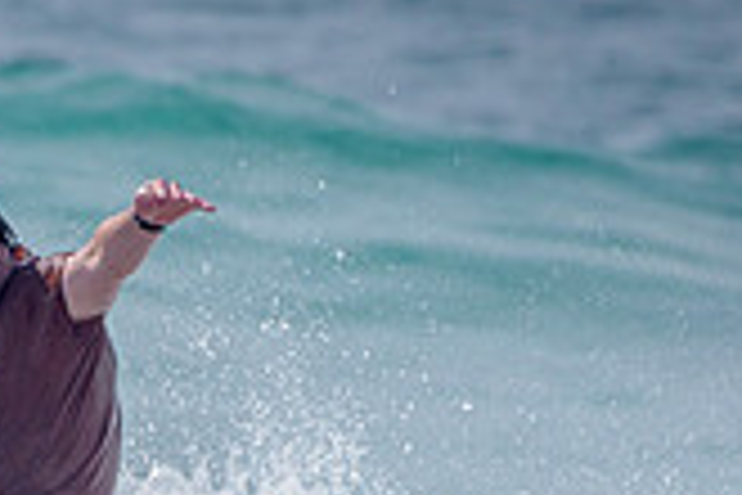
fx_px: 44455
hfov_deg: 1.0
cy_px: 939
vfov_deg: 0.6
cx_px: -234
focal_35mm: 2157
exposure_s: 1/2000
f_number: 5.6
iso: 80
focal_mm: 500
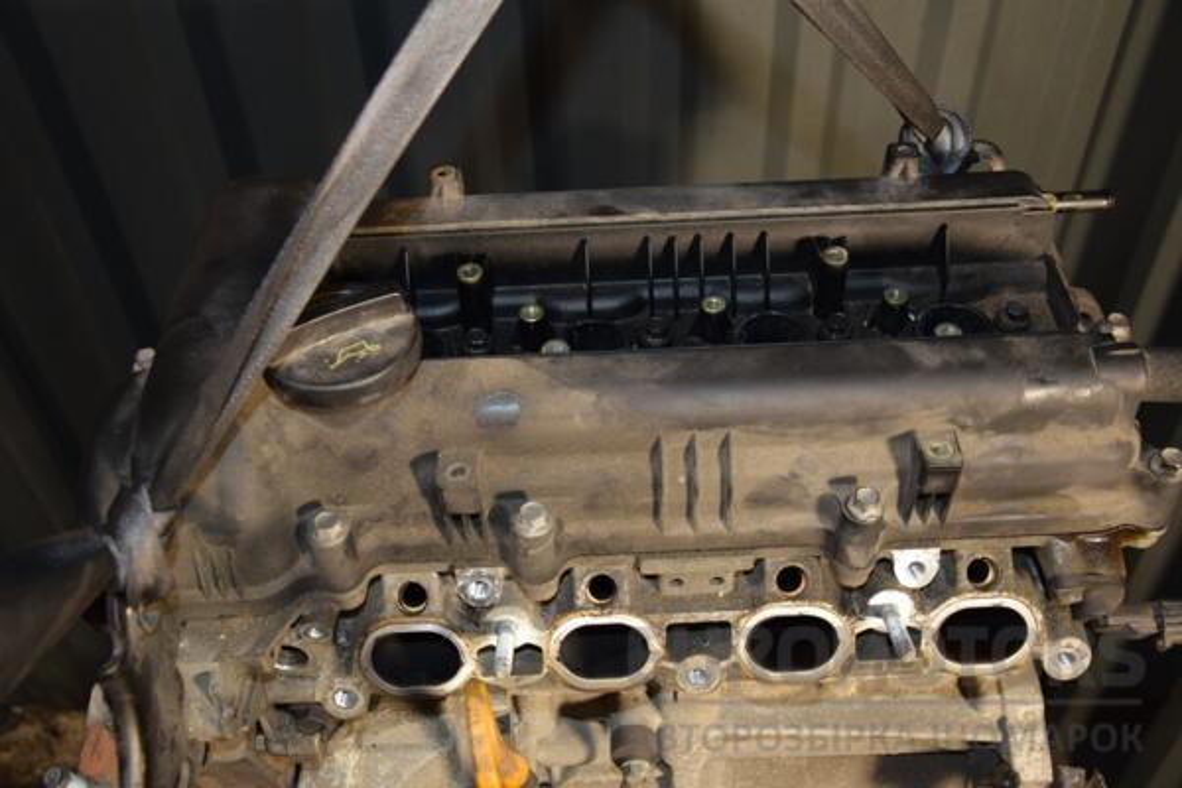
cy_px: 394
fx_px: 1231
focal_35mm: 38
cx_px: 591
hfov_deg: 51.3
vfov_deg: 35.5
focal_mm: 25
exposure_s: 1/160
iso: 800
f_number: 5
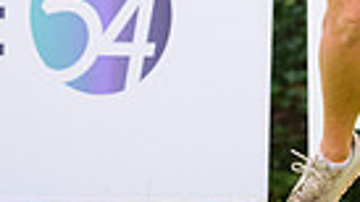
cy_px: -245
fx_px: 8895
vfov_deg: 1.3
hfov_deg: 2.3
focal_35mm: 932
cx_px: 455
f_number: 5
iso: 1000
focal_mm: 210
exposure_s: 1/1600
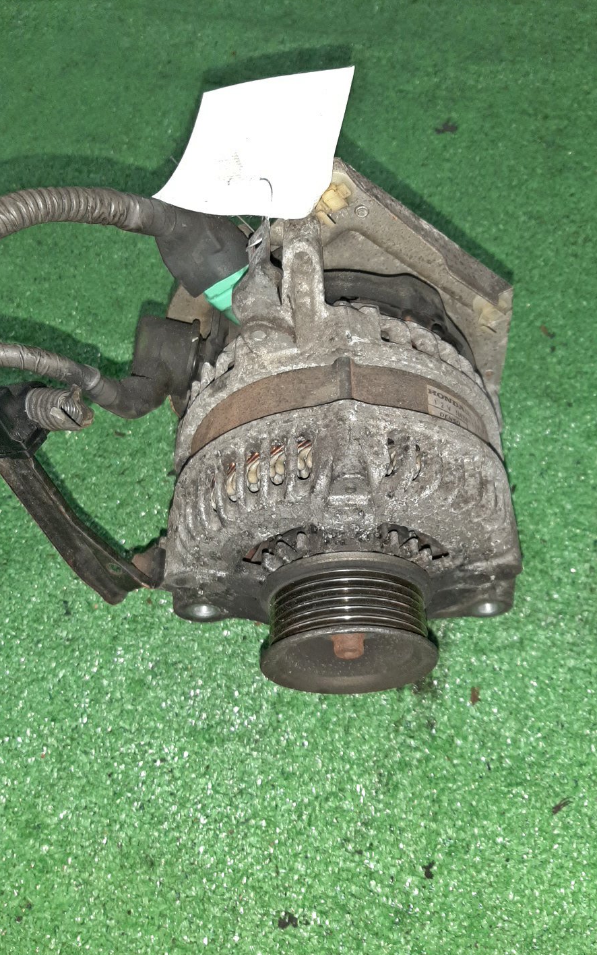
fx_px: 729
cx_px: 340
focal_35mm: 28
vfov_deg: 66.5
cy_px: 483
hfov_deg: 44.4
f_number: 1.7
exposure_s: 1/25
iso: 168
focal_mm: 3.93
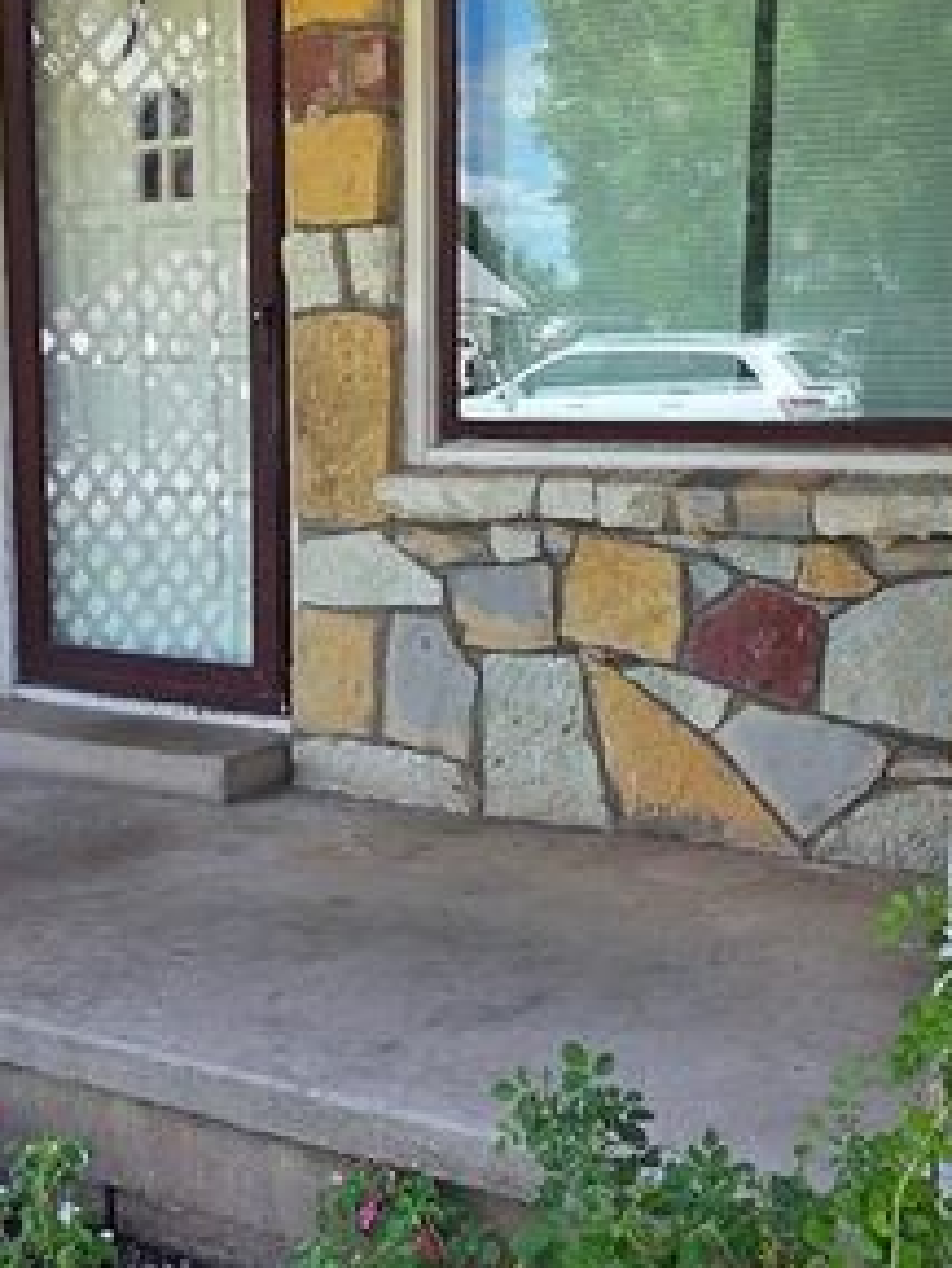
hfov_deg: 27.5
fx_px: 1942
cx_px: 382
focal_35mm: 53
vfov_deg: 36.1
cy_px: 669
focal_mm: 5.4
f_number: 1.8
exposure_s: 1/812
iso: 80
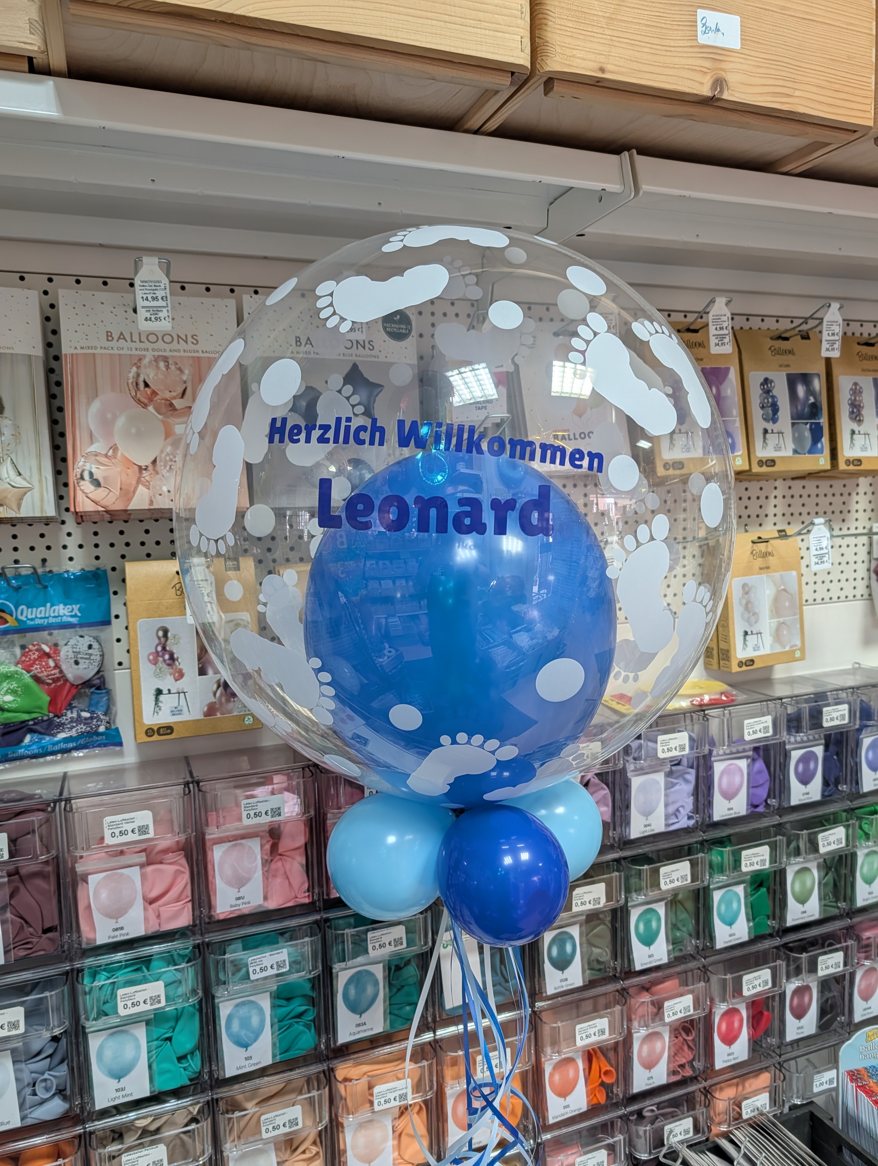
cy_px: 583
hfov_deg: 56.9
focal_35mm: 24
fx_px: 810
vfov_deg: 71.5
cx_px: 439
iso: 127
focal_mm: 6.9
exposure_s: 1/50
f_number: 1.68
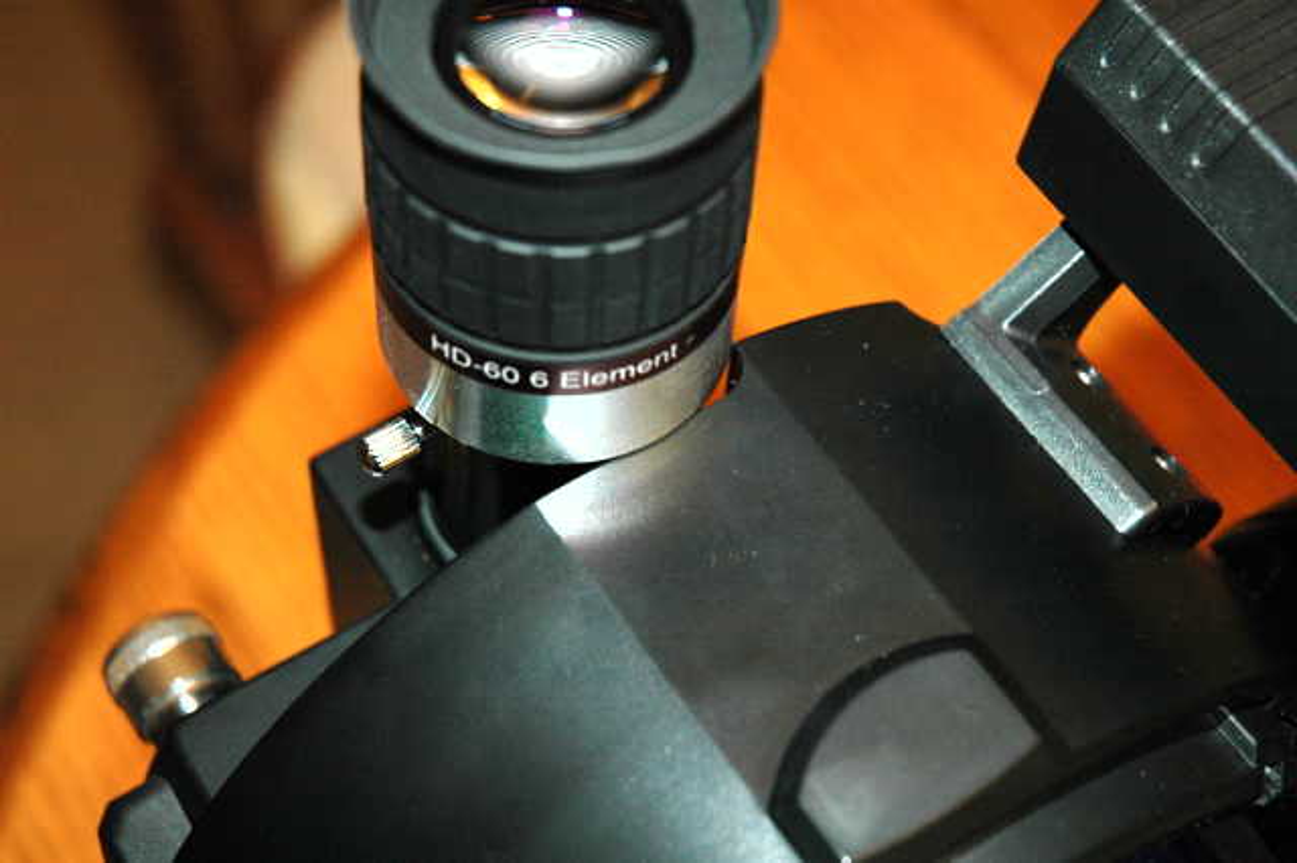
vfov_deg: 17.5
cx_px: 648
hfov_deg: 26.0
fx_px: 2809
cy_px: 432
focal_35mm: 78
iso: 400
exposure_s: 1/60
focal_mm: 52
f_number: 4.5
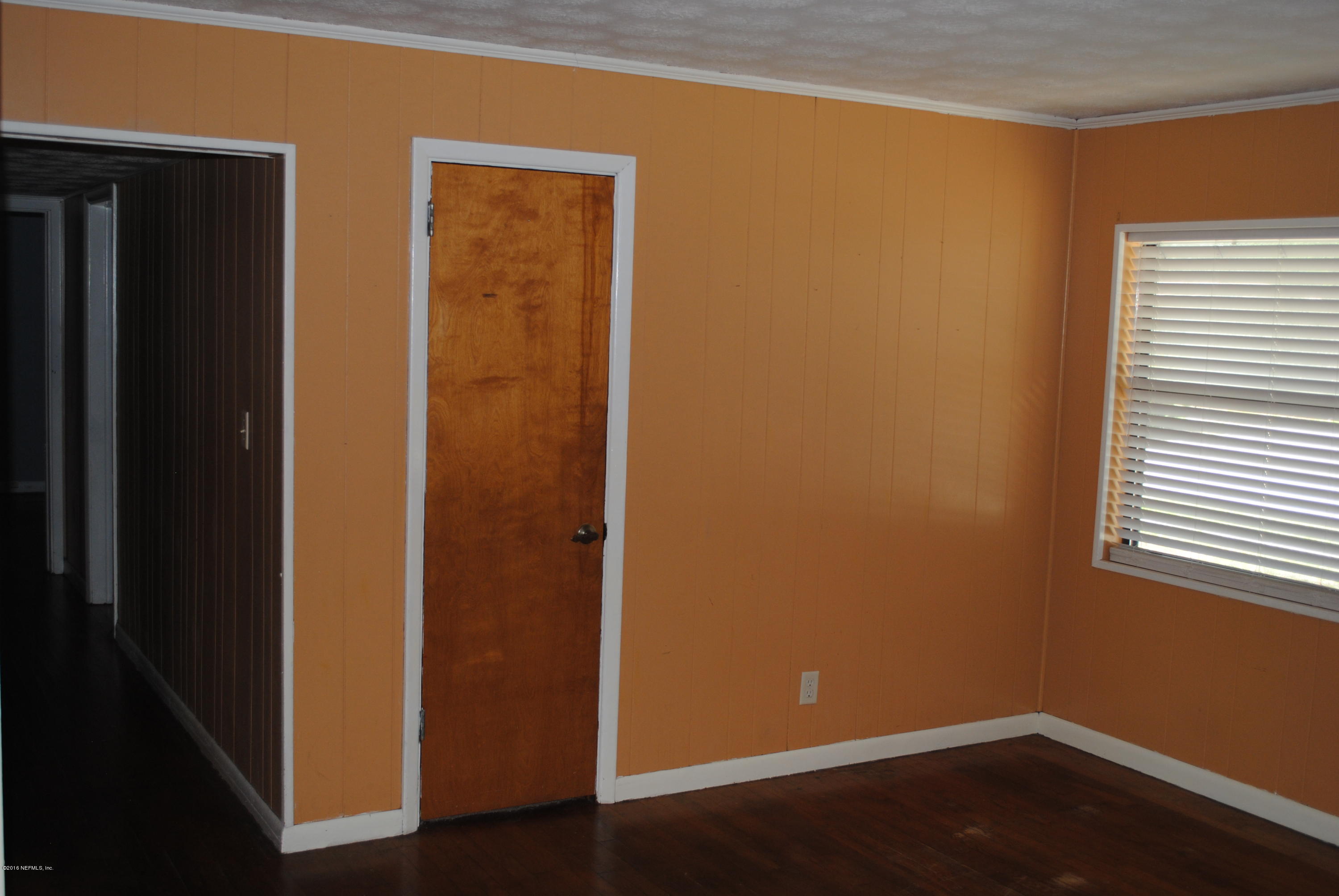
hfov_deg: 49.5
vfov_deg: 34.3
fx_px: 1452
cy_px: 448
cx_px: 670
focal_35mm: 39
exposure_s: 1/60
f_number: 4.2
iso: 200
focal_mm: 26
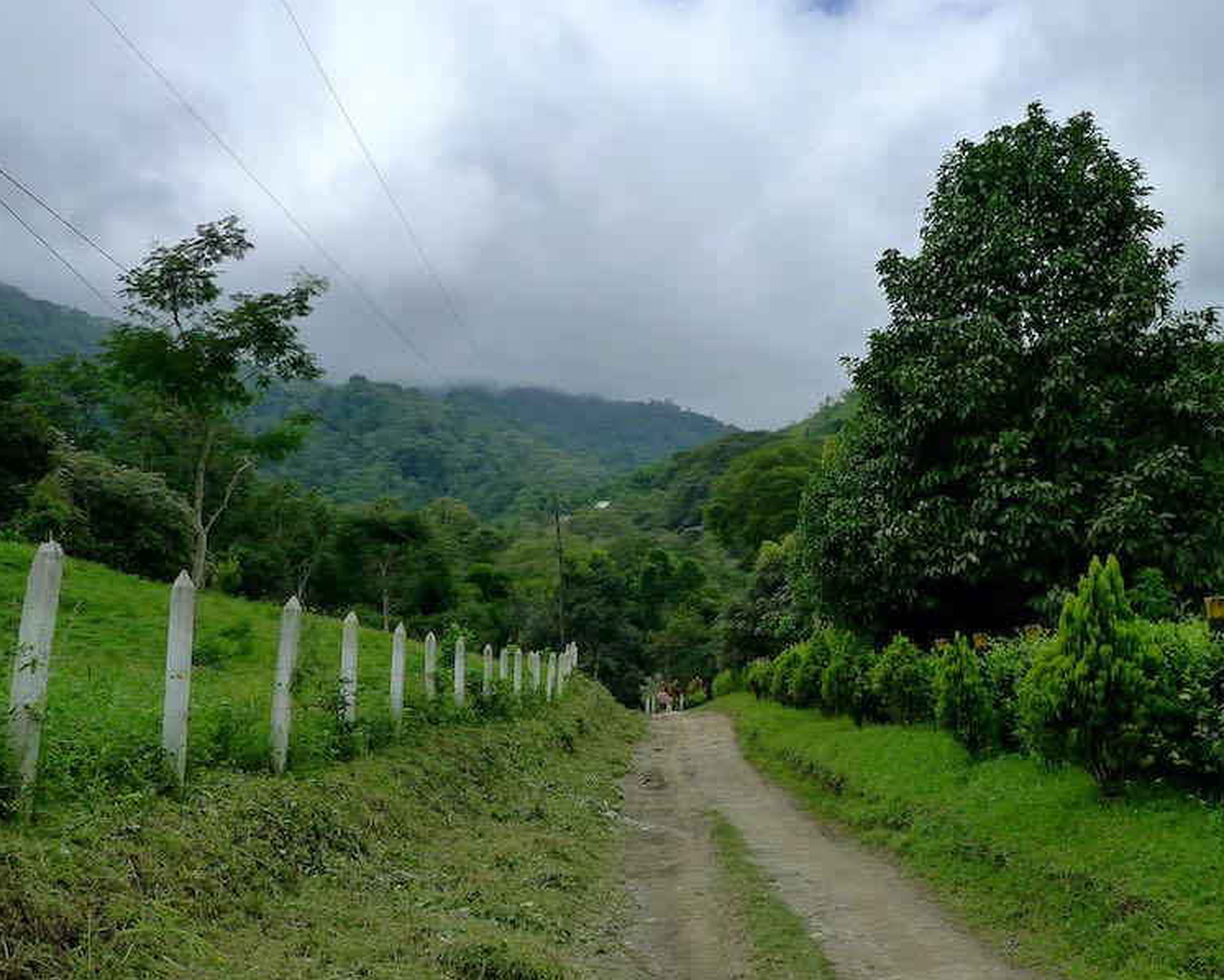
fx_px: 1232
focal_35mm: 34
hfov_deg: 52.8
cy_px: 492
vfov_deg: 43.4
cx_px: 628
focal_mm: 6.4
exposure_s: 1/1000
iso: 125
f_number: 4.5
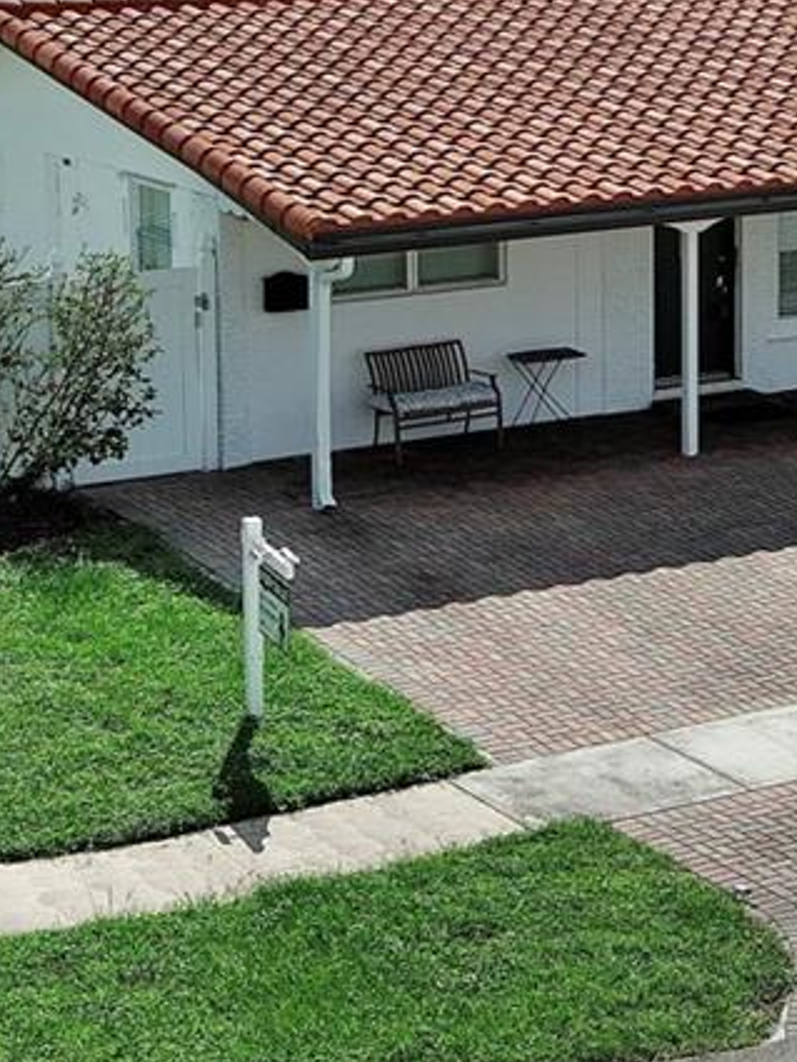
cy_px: 165
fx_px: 3222
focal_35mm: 105
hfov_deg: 14.0
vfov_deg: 18.5
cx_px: 652
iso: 102
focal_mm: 10.57
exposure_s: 1/2674
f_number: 2.8
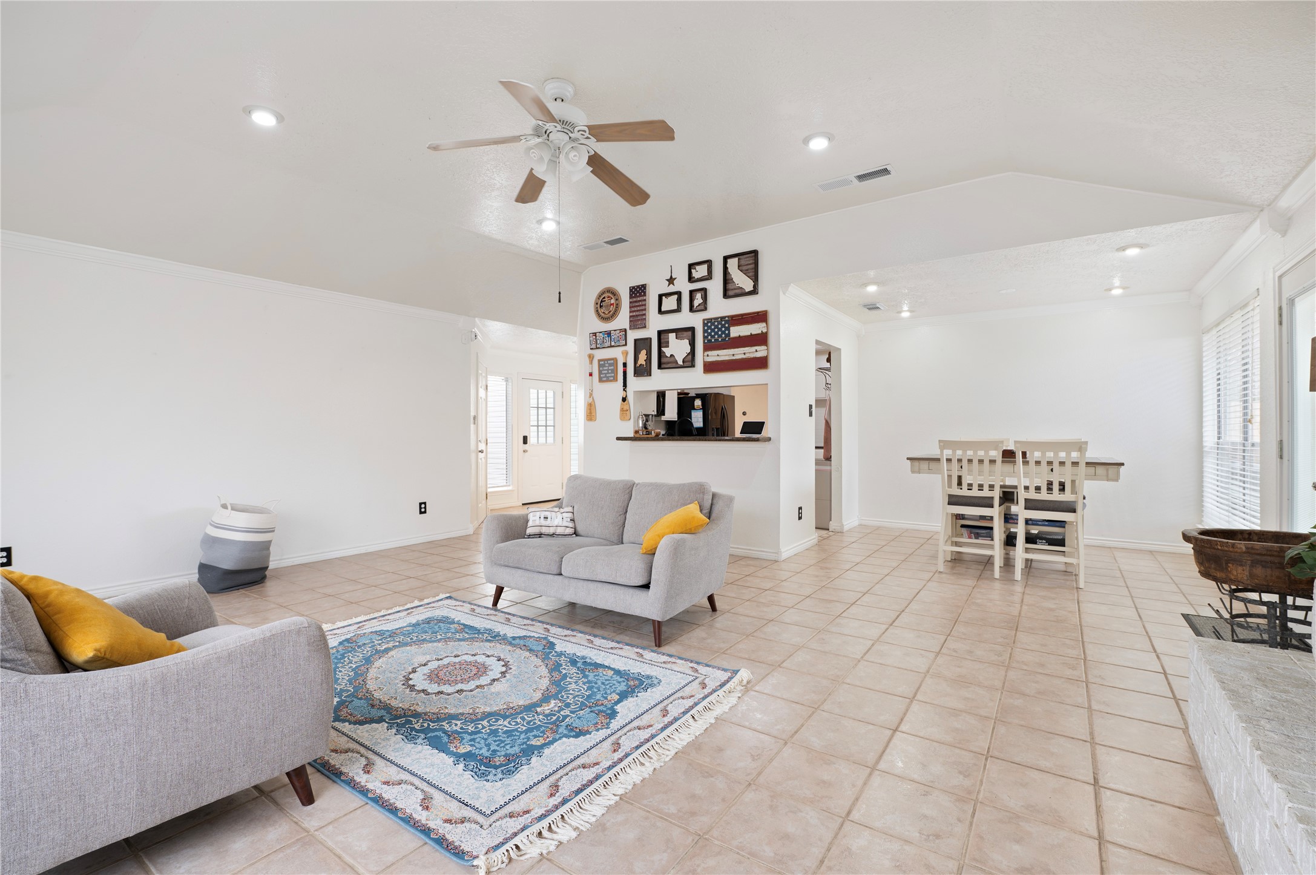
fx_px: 584
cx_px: 658
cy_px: 438
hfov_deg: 96.8
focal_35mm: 16
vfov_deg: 73.7
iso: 100
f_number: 6.3
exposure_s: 1/2.5
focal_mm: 16
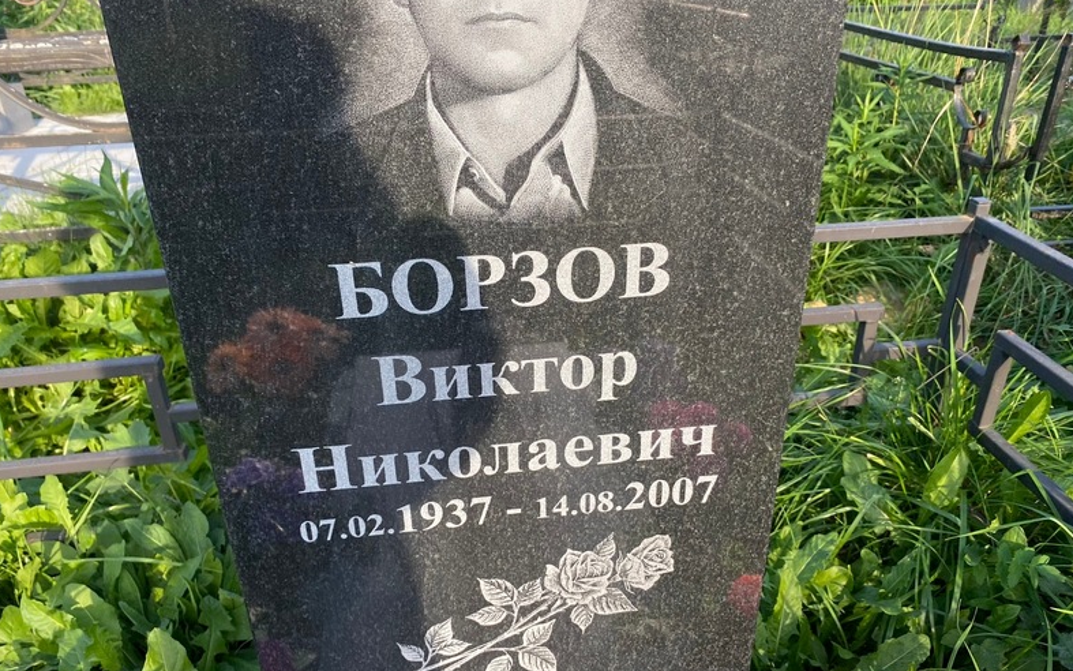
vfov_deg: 44.5
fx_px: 819
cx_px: 537
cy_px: 374
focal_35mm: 28
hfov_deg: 66.5
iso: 32
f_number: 1.8
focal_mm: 4.25
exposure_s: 1/934
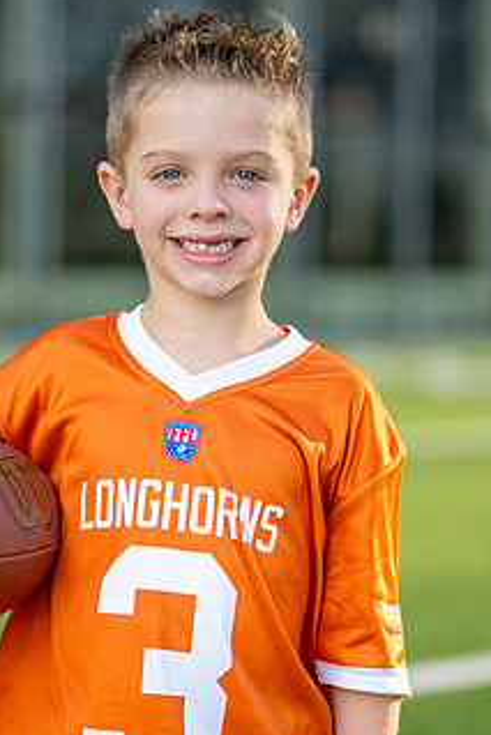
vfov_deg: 19.6
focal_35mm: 104
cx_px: 200
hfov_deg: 13.2
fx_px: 2125
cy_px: 396
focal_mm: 50
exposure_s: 1/2000
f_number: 1.2
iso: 100
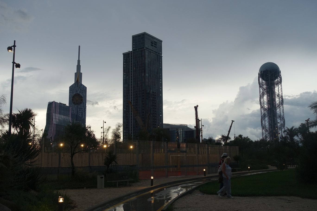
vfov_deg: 35.9
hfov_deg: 51.9
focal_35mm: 37
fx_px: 326
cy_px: 106
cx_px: 158
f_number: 4
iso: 125
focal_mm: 13.53
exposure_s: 1/160
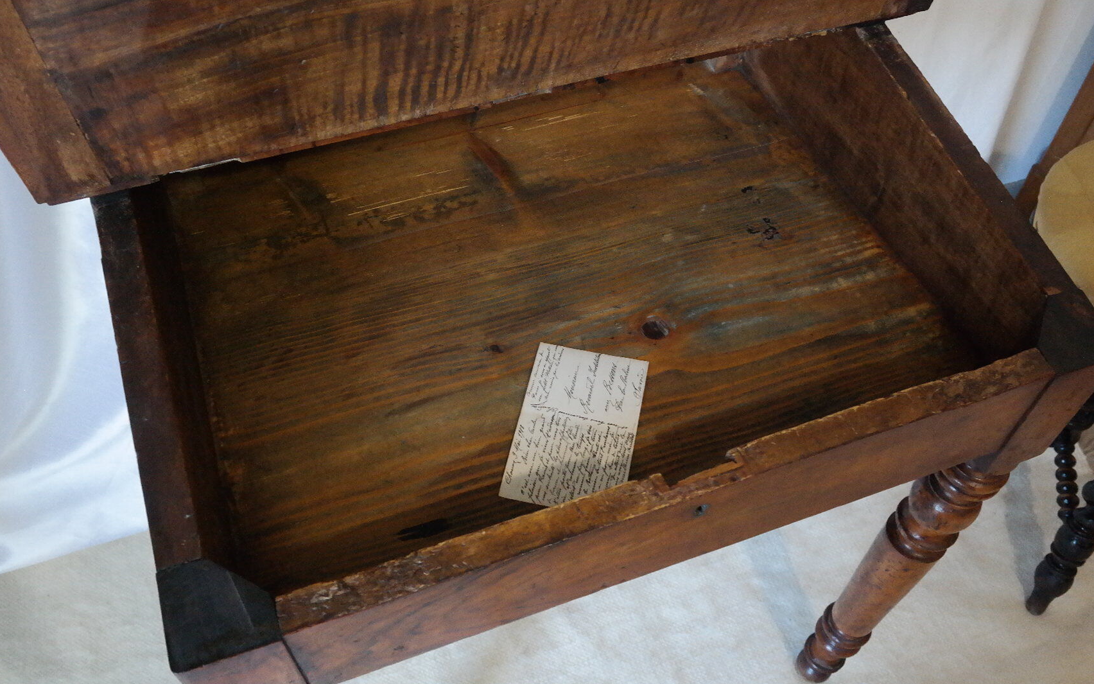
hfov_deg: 61.2
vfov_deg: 40.6
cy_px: 318
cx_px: 552
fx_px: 924
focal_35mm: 31
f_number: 7.1
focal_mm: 20
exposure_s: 1/30
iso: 3200
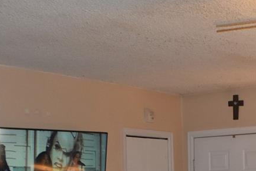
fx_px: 939
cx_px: 297
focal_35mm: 132
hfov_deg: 15.1
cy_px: 247
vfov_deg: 10.1
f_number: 5
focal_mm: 24
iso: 800
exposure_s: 1/100
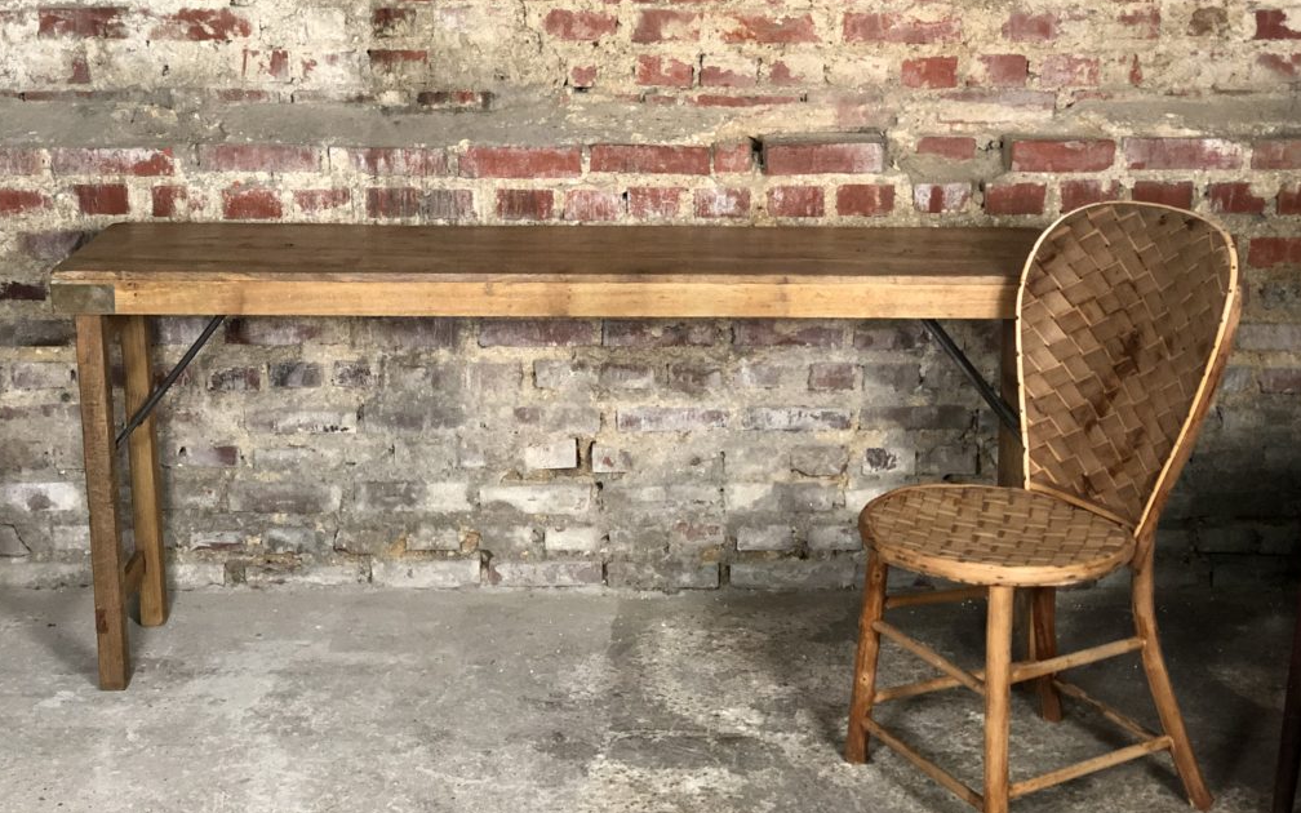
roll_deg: +0.1
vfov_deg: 23.1
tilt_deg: -16.6
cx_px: 652
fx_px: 1986
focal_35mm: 56
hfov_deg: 36.3
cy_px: 386
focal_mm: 6
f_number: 2.4
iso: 160
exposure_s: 1/25
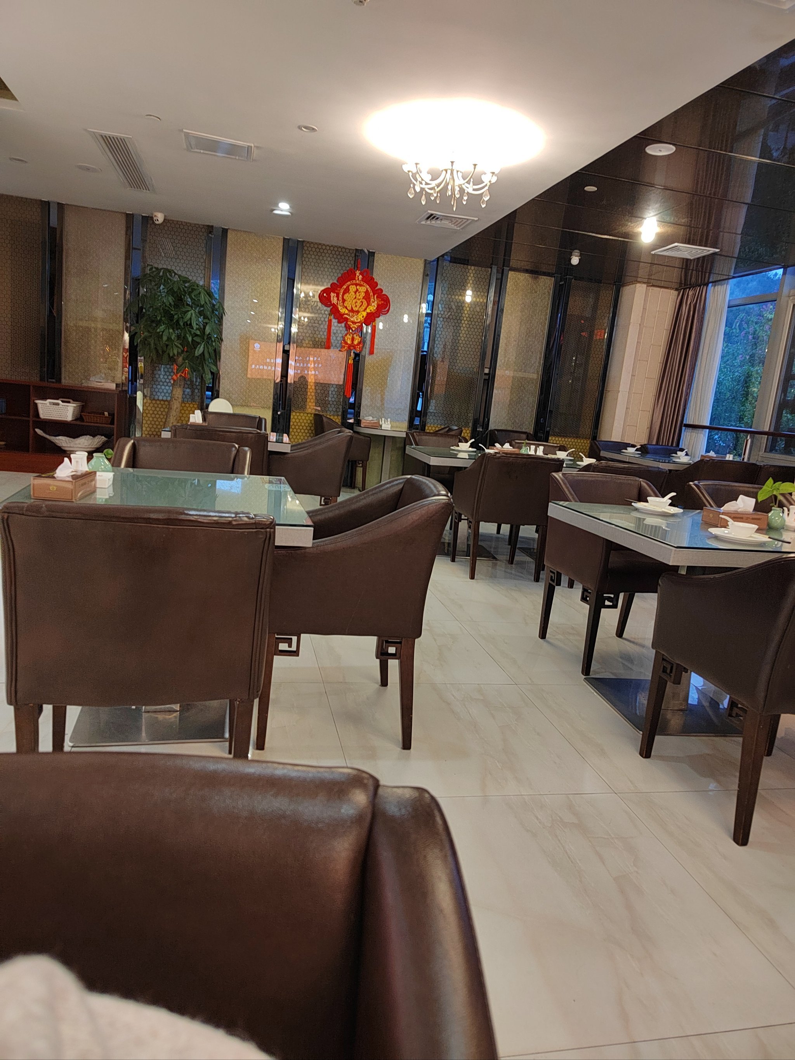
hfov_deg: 58.9
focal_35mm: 23
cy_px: 530
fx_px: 704
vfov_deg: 73.9
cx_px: 398
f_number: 1.9
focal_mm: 5.52
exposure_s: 1/50
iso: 966
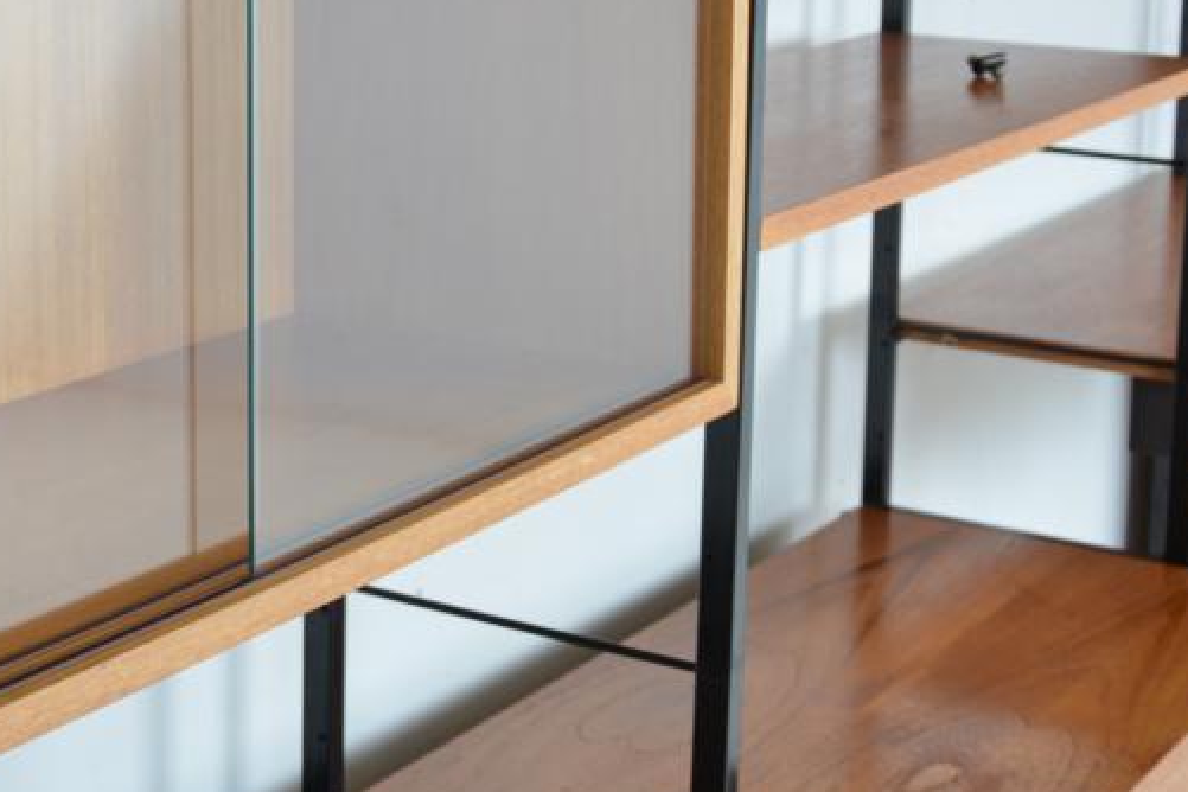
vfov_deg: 17.0
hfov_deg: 25.3
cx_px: 256
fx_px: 2607
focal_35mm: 79
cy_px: 62
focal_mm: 22
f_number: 4.5
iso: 250
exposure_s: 1/125
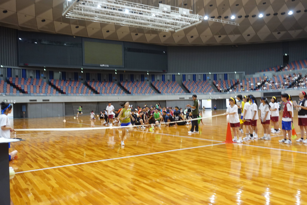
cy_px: 102
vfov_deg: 41.1
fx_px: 273
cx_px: 154
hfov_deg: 58.7
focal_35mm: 32
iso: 640
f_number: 2.8
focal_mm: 11.81
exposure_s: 1/40
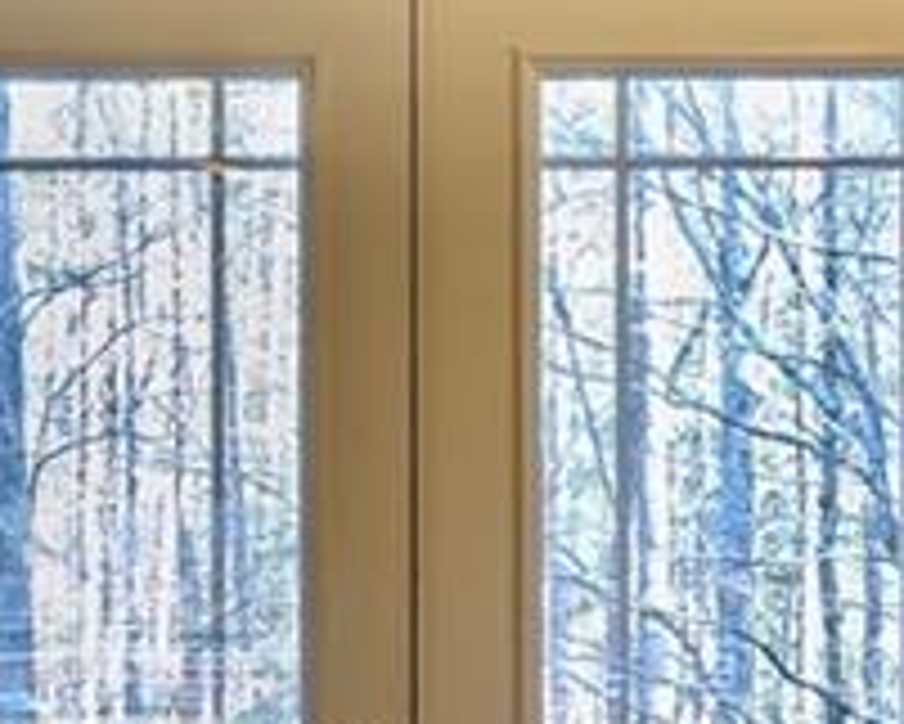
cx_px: 351
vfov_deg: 12.5
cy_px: 762
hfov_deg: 15.8
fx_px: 3249
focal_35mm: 121
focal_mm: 17
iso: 200
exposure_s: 1/2.5
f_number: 8
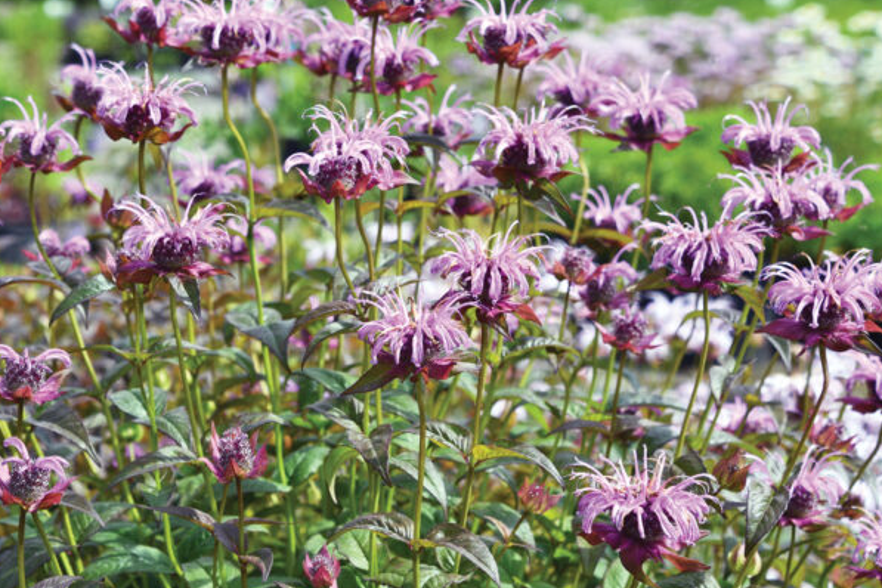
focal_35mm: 112
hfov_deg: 18.2
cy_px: 261
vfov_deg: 12.2
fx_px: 2744
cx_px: 344
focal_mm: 58
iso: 110
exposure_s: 1/250
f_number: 8
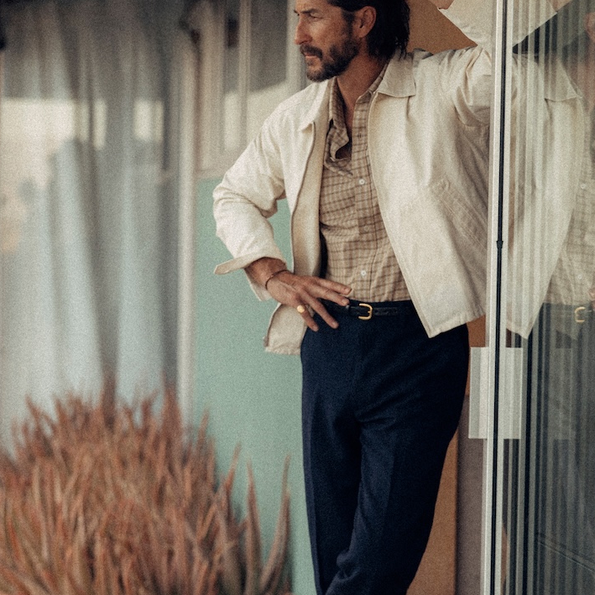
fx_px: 3189
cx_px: 394
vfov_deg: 10.7
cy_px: 362
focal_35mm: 164
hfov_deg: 10.6
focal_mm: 95
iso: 400
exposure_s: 1/500
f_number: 3.5
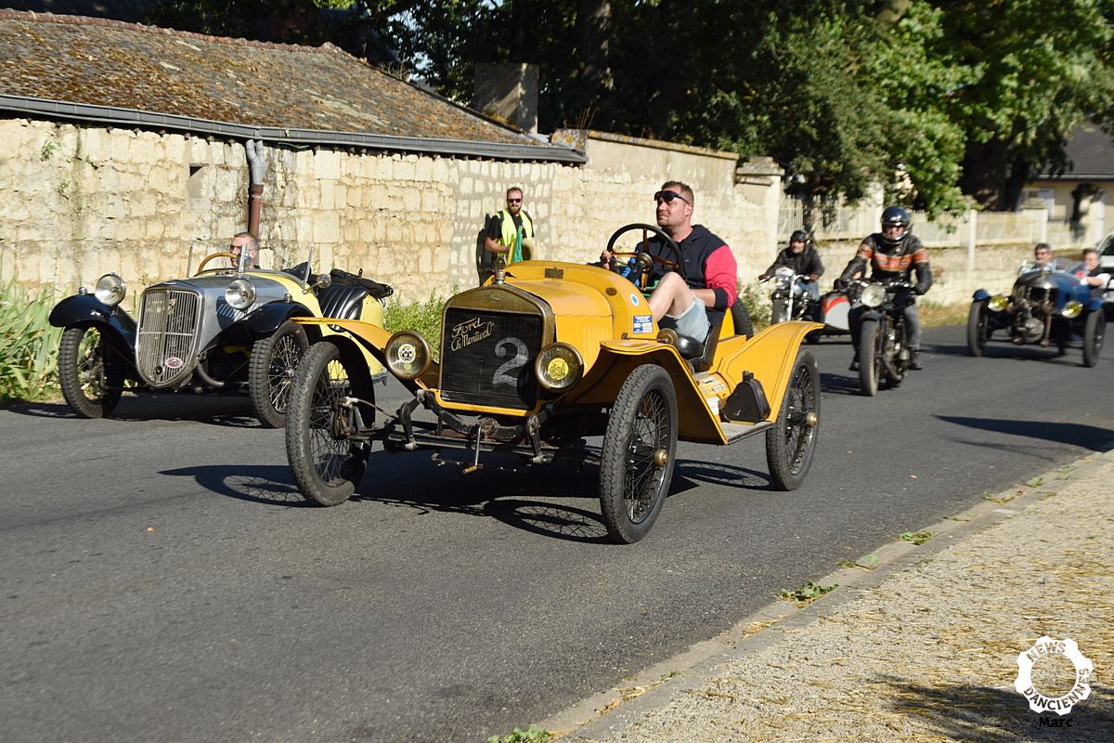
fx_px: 2089
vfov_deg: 20.2
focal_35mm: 68
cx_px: 557
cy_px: 372
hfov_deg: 29.9
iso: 100
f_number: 5
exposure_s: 1/400
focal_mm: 45
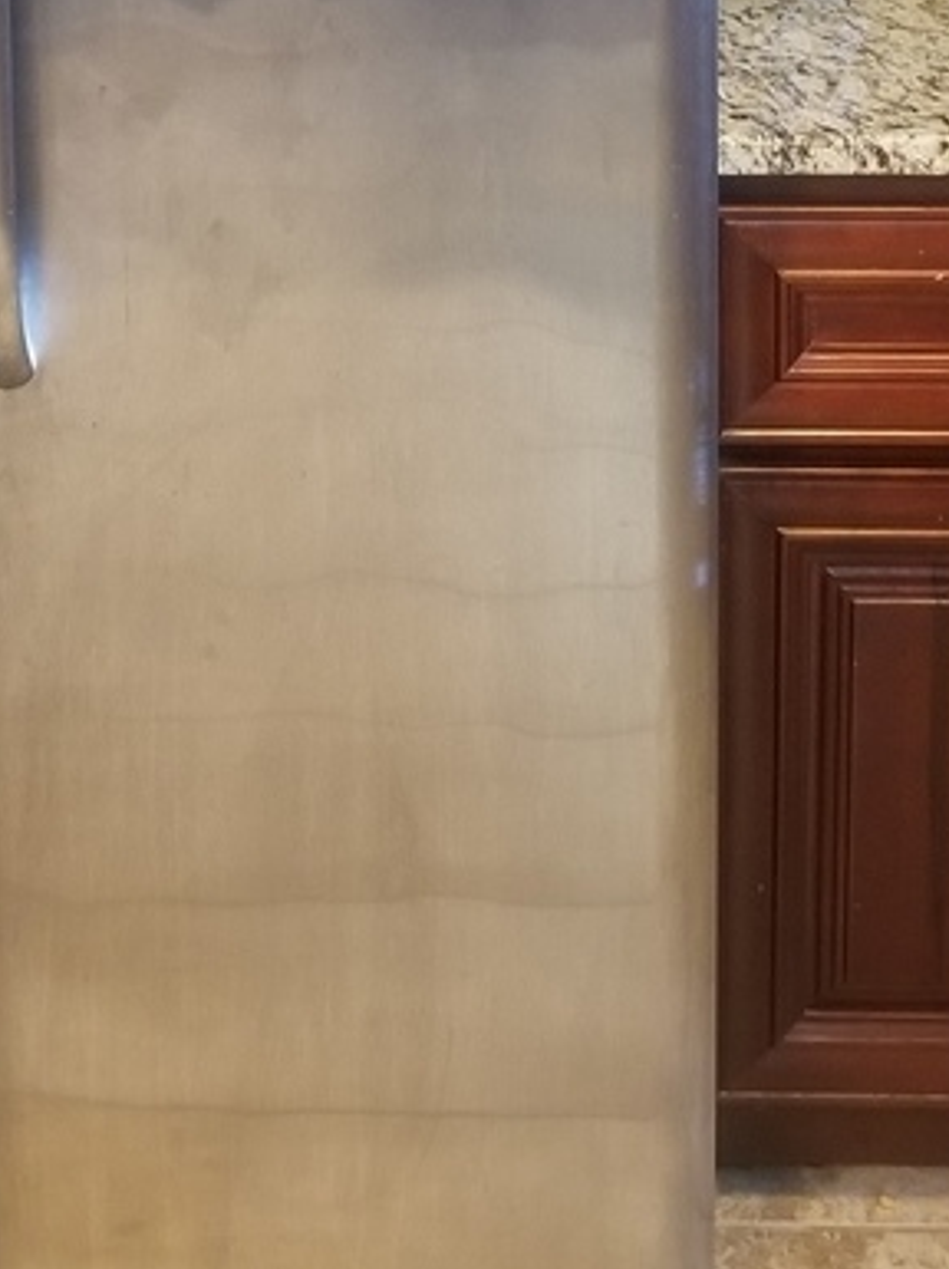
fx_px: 2673
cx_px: 224
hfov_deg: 20.0
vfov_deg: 23.9
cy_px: -323
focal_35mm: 73
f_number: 1.7
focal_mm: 4.25
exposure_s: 1/17
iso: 250
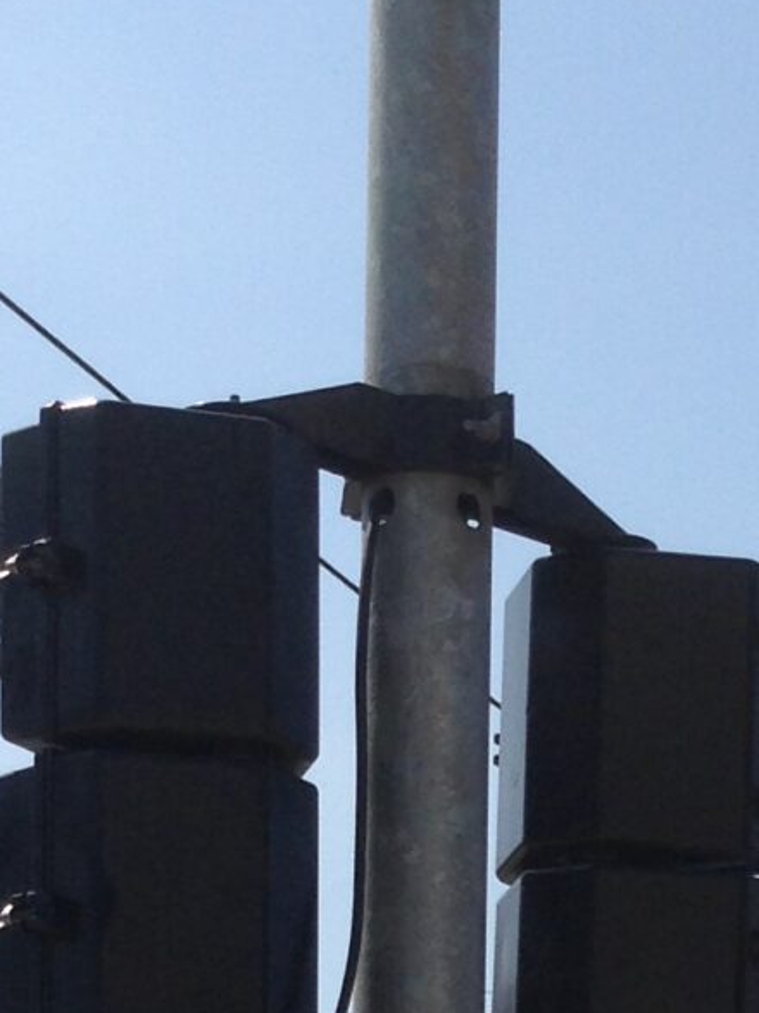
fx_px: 4211
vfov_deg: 13.1
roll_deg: -0.7
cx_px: 593
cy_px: 1417
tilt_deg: +3.4
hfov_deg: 10.3
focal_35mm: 144
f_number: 2.4
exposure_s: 1/2262
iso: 50
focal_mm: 4.12
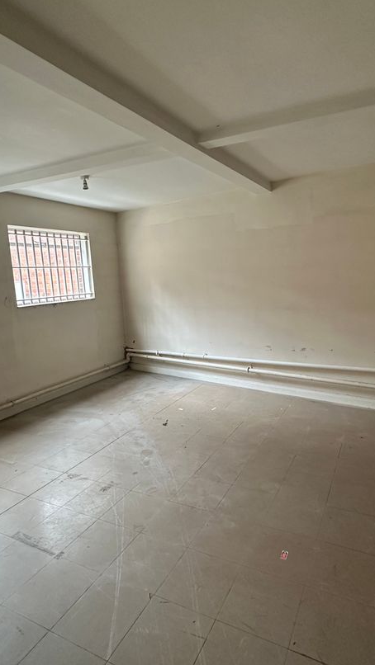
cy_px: 323
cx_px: 218
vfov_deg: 83.8
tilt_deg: -8.8
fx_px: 371
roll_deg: +2.6
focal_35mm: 21
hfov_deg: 53.4
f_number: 2.2
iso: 250
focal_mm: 2.22
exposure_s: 1/99
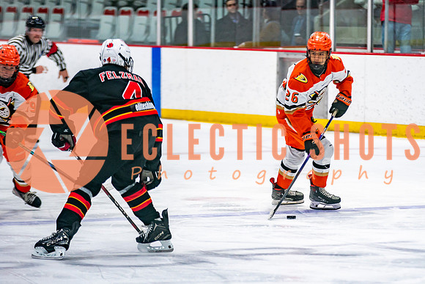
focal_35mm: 255
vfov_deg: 5.4
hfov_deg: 8.1
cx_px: 310
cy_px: 169
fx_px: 3009
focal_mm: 170
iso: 640
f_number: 2.8
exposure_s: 1/640
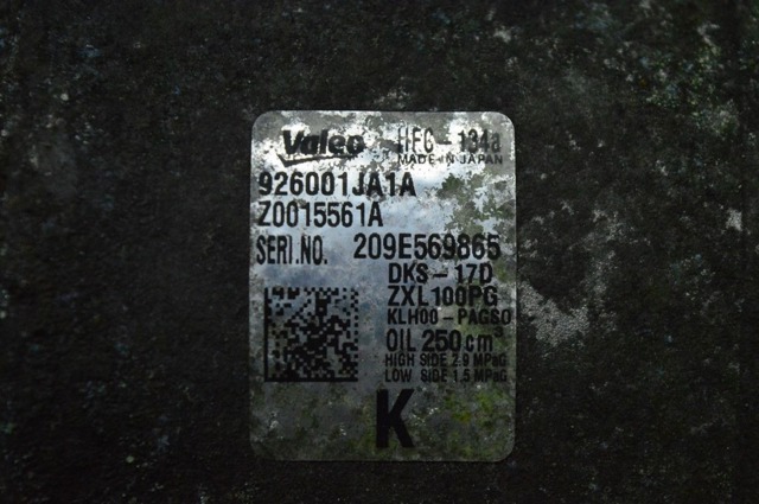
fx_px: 1737
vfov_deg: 16.5
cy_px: 252
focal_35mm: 82
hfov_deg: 24.6
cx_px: 380
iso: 6400
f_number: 5.6
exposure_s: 1/800
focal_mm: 55
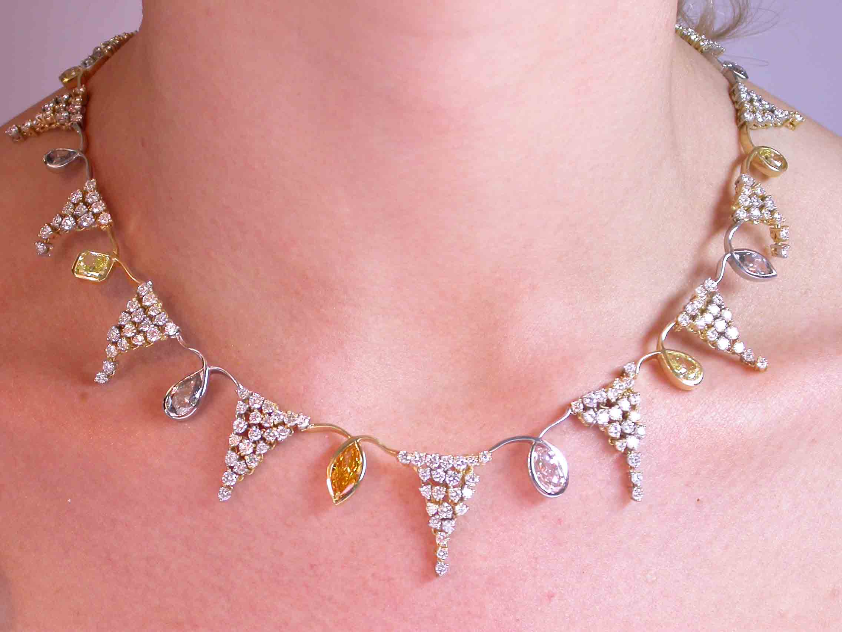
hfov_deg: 16.4
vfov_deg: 12.3
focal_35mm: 120
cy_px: 316
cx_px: 421
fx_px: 2919
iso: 100
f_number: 4.4
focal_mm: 24.9
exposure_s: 1/25
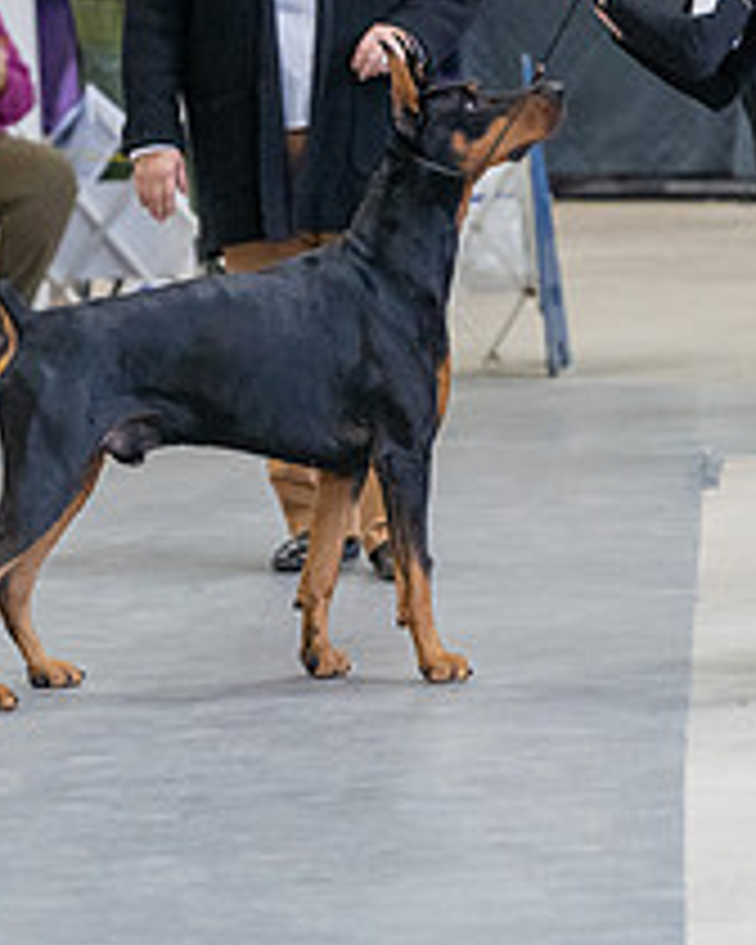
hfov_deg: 5.1
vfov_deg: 6.3
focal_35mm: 305
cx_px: 216
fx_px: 8530
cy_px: -14
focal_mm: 152
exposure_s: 1/320
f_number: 4
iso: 6400
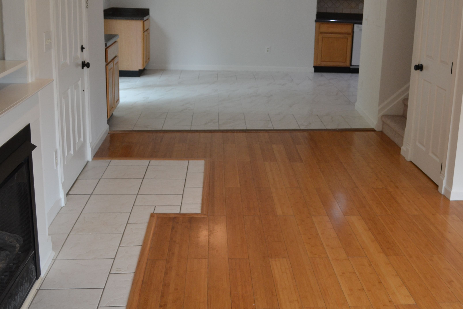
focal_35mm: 43
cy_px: 106
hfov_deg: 45.1
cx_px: 286
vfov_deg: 31.0
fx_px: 553
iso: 400
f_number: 5
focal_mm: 20
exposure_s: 1/100
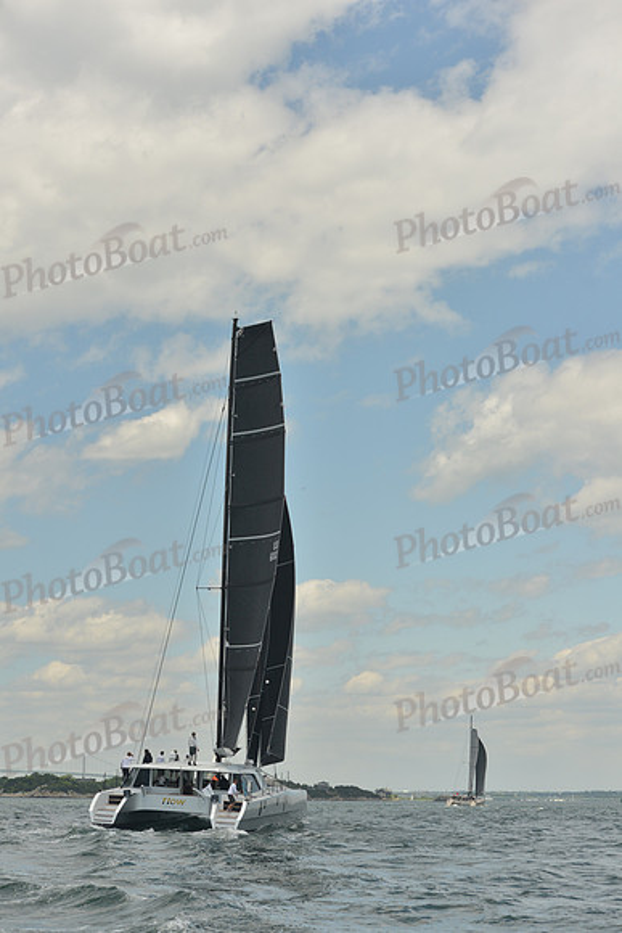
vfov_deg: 28.8
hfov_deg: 19.5
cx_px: 311
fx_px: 1813
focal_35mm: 70
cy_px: 466
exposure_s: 1/800
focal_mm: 70
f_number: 6.3
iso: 400
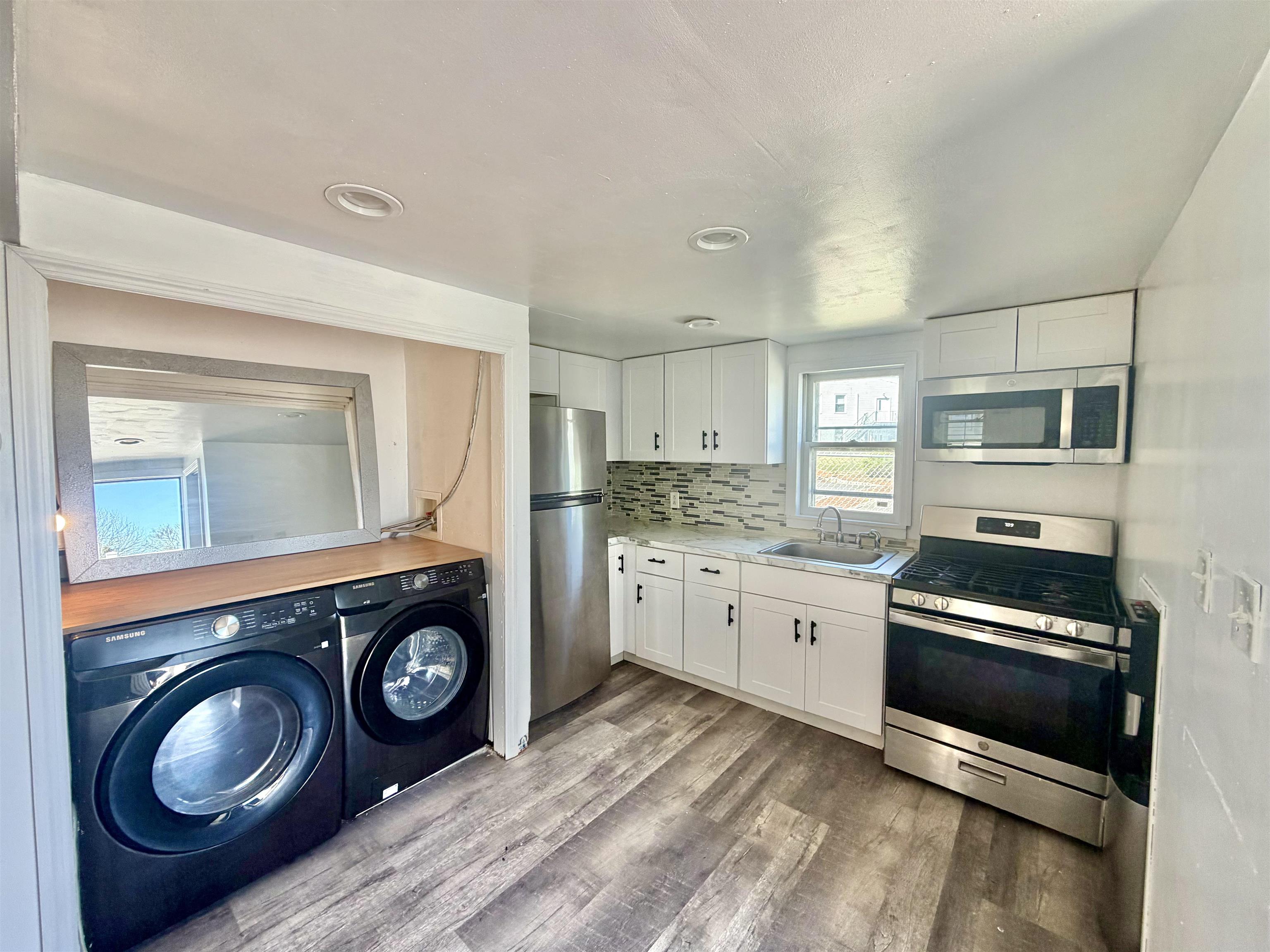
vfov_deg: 85.7
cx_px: 635
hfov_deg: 102.1
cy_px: 476
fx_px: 514
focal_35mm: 14
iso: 125
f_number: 2.2
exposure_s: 1/120
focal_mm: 2.22
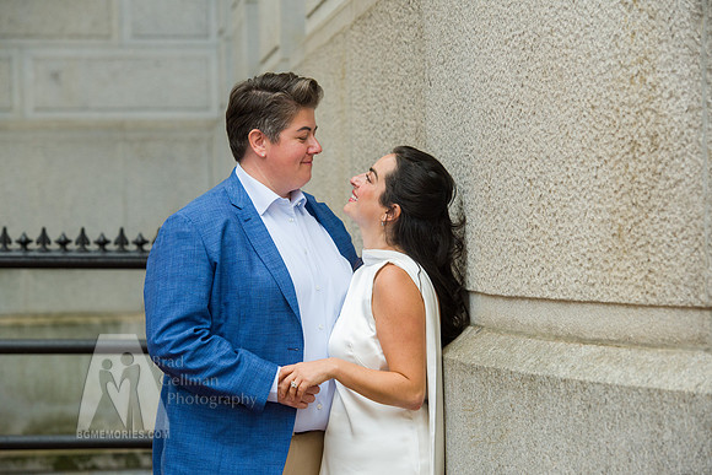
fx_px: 2473
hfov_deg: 16.4
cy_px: 238
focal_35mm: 125
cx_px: 356
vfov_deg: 11.0
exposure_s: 1/320
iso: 800
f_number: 5
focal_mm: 125
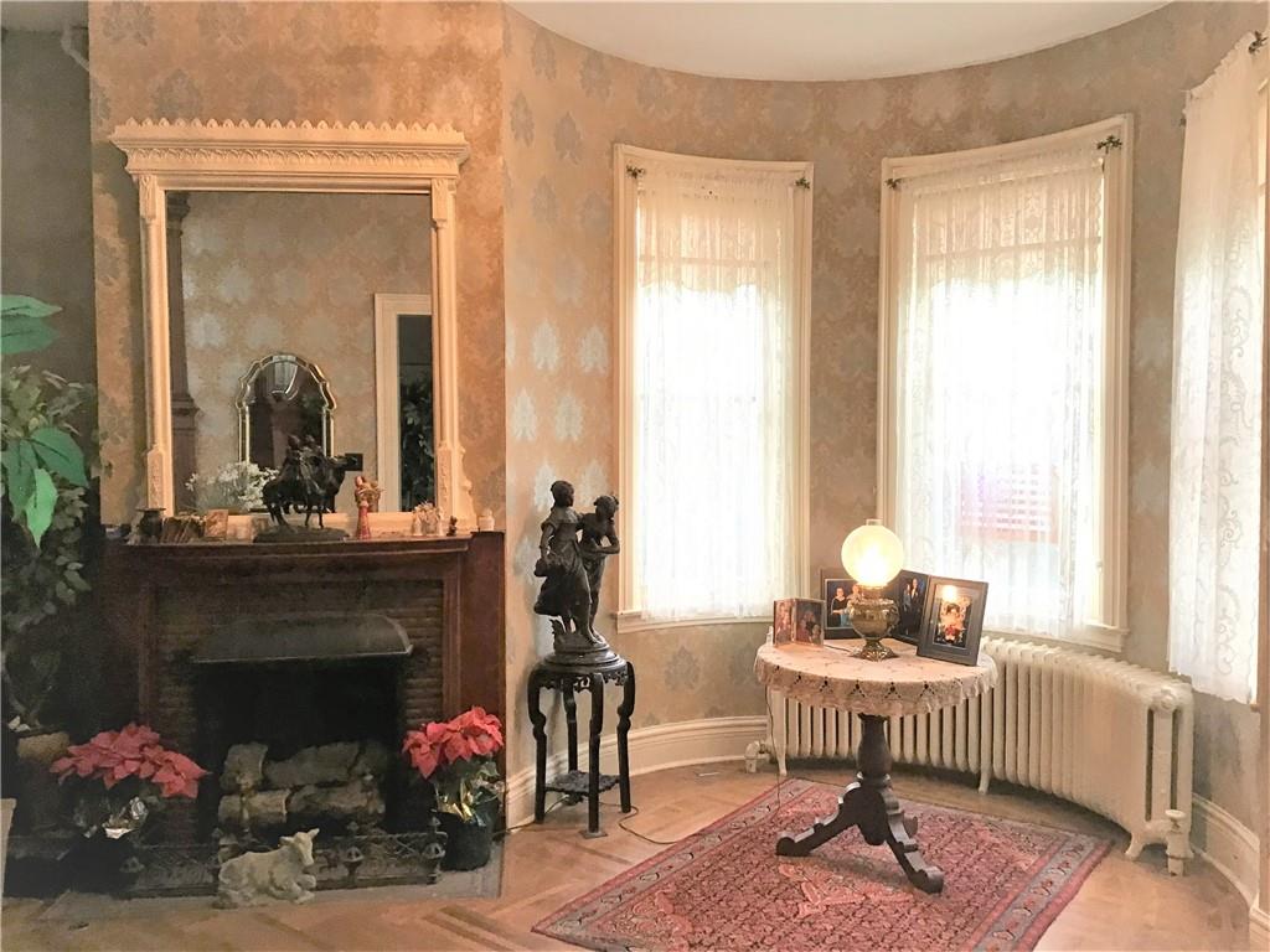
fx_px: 1137
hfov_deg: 58.4
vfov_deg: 45.4
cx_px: 635
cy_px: 476
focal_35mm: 31
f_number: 2.4
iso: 80
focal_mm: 3.3
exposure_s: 1/30
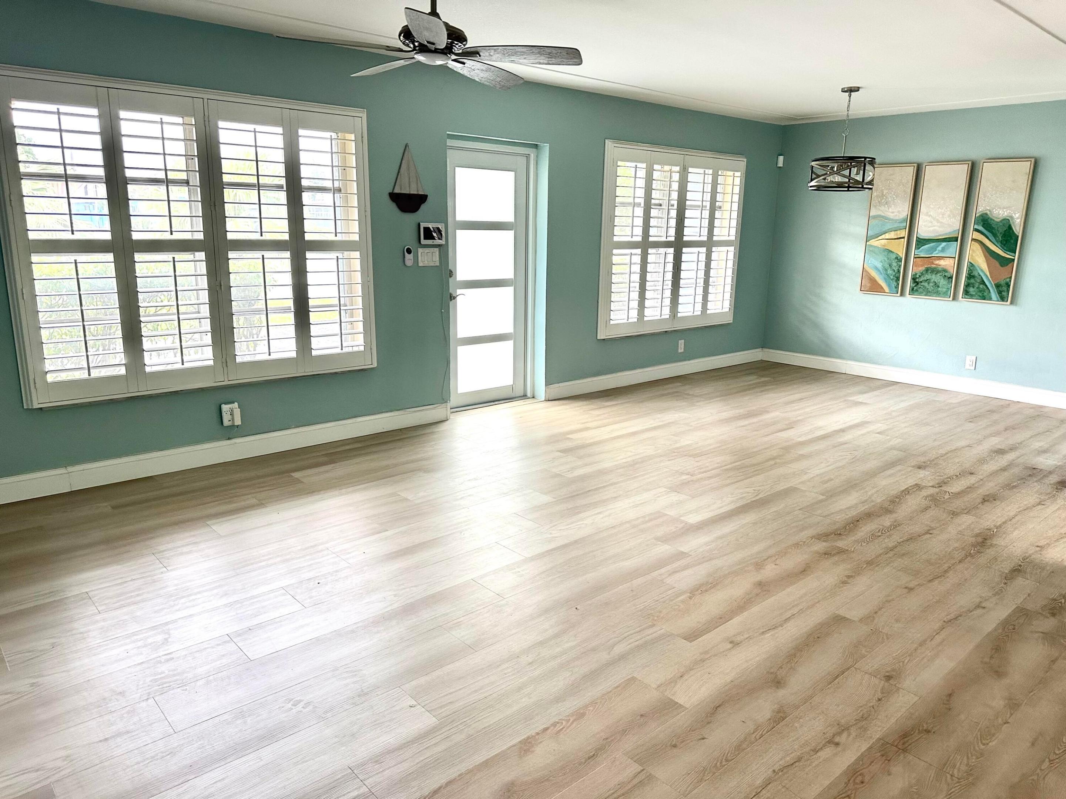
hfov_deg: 71.6
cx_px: 533
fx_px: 739
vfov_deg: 56.8
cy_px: 400
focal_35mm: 24
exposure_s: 1/121
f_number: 1.78
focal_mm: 6.86
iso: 200
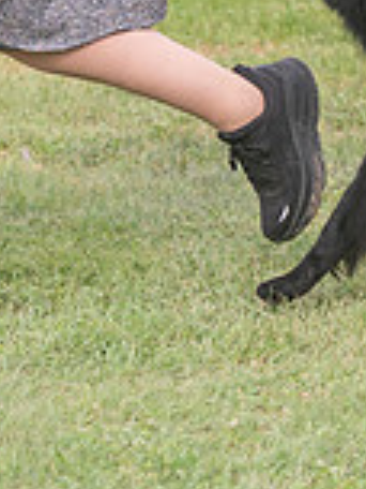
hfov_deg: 3.1
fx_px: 6739
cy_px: -193
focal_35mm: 478
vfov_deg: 4.1
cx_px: 419
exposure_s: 1/1000
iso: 400
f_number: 4.5
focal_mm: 112
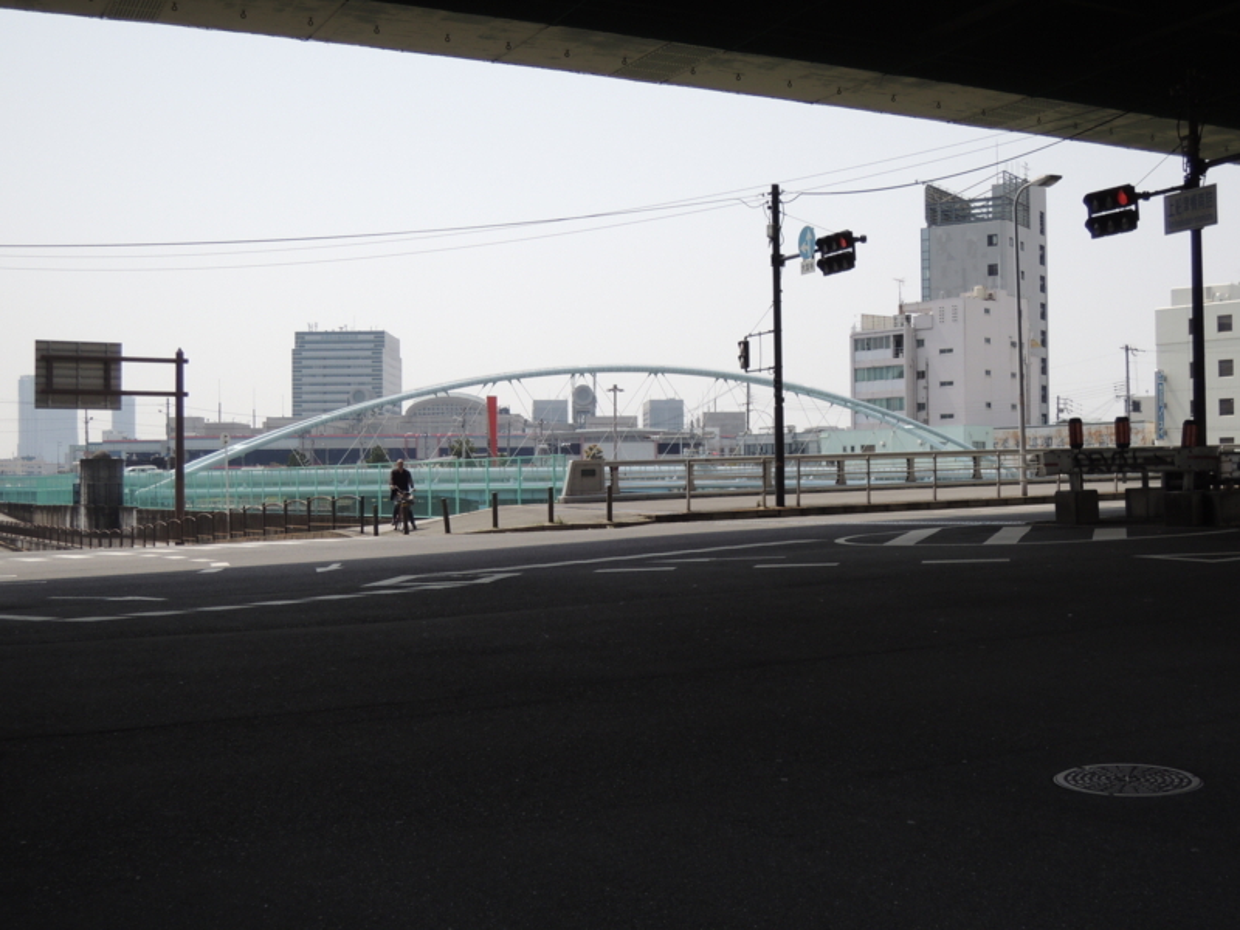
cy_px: 465
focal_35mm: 45
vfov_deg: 32.2
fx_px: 1612
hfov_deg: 42.1
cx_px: 620
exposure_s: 1/1250
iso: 100
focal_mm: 8.1
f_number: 3.1
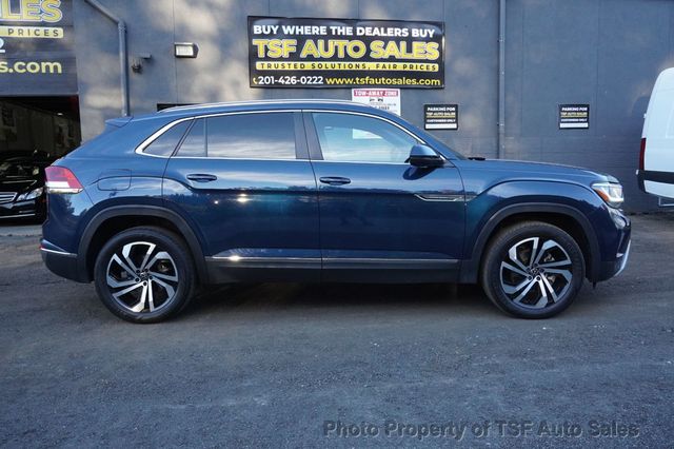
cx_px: 337
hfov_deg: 59.5
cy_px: 224
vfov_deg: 41.7
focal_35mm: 32
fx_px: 589
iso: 2000
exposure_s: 1/250
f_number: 9
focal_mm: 21
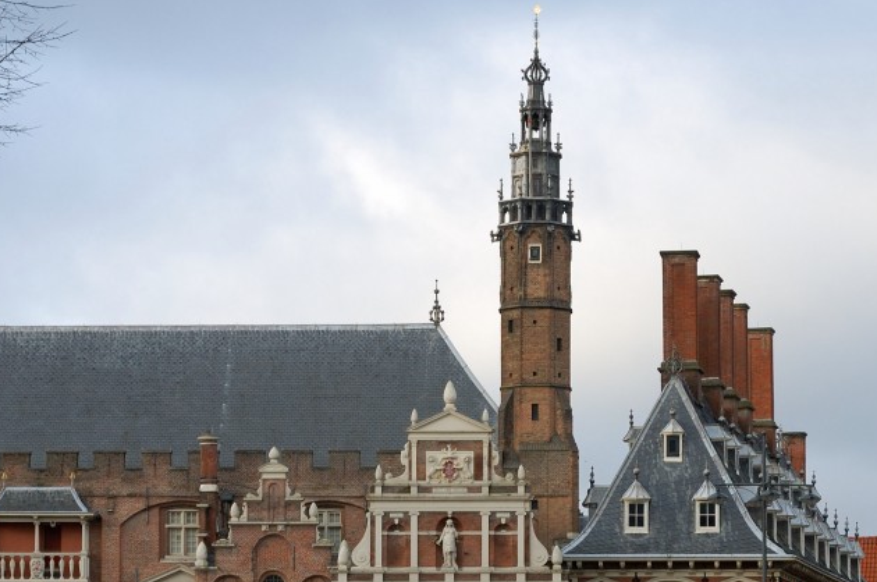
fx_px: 2967
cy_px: 402
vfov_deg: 11.2
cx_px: 473
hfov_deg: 16.8
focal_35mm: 122
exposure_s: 1/100
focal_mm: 50
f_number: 8
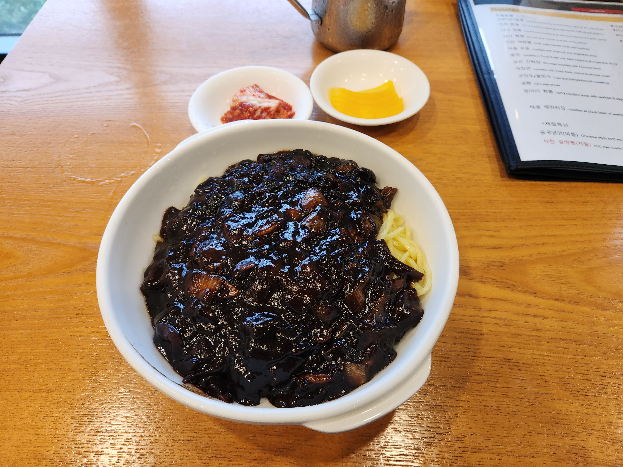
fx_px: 414
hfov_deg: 73.9
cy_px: 234
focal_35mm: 23
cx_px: 312
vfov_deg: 58.9
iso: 500
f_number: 1.8
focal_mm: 5.4
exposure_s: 1/120
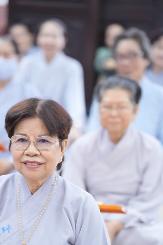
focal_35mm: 175
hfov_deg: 7.8
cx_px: 62
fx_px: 1188
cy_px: 173
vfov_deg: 11.7
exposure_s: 1/125
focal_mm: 123
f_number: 2.8
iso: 5000
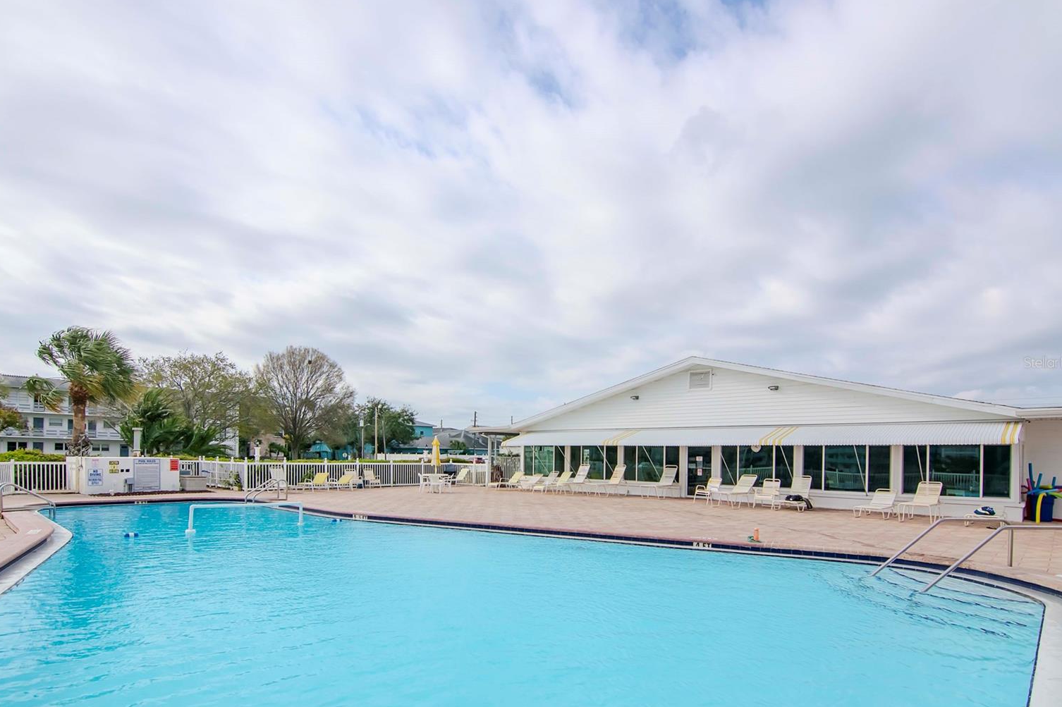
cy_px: 362
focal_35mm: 18
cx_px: 523
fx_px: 517
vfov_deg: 68.7
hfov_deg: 91.5
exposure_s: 1/2500
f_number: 7.1
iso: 500
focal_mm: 11
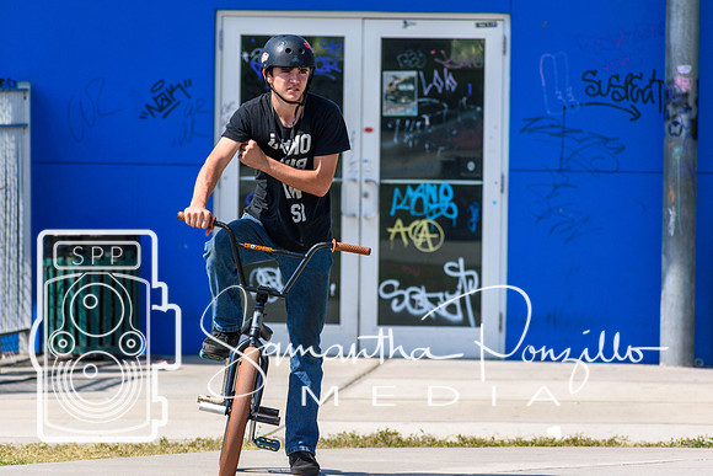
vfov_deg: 4.2
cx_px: 356
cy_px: 238
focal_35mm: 330
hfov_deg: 6.2
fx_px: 6537
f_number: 5.6
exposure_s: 1/2000
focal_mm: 220
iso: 250
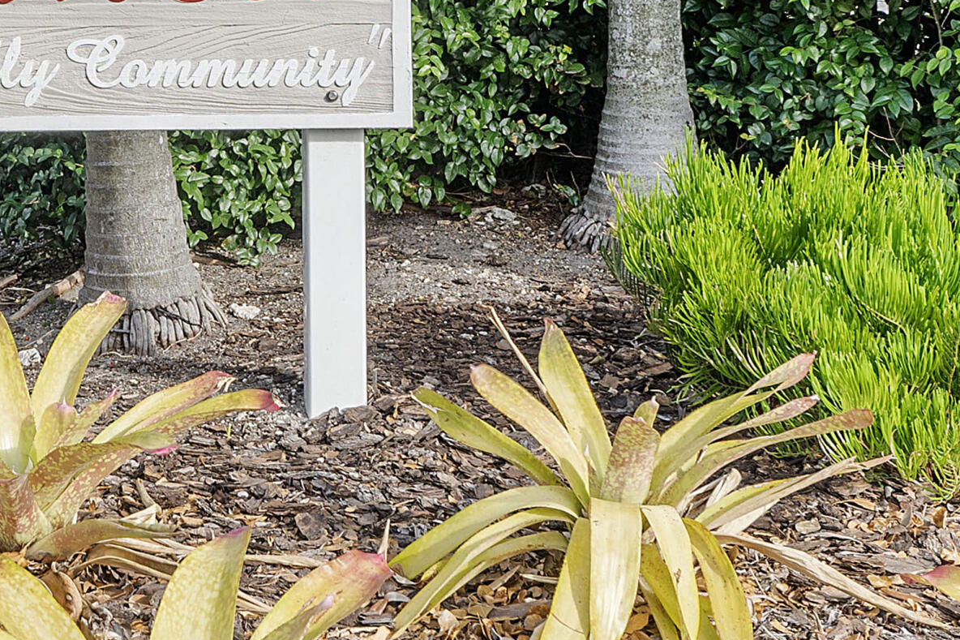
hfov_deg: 25.7
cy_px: -118
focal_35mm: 76
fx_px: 2026
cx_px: 62
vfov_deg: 17.2
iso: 200
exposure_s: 1/250
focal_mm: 20
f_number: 8
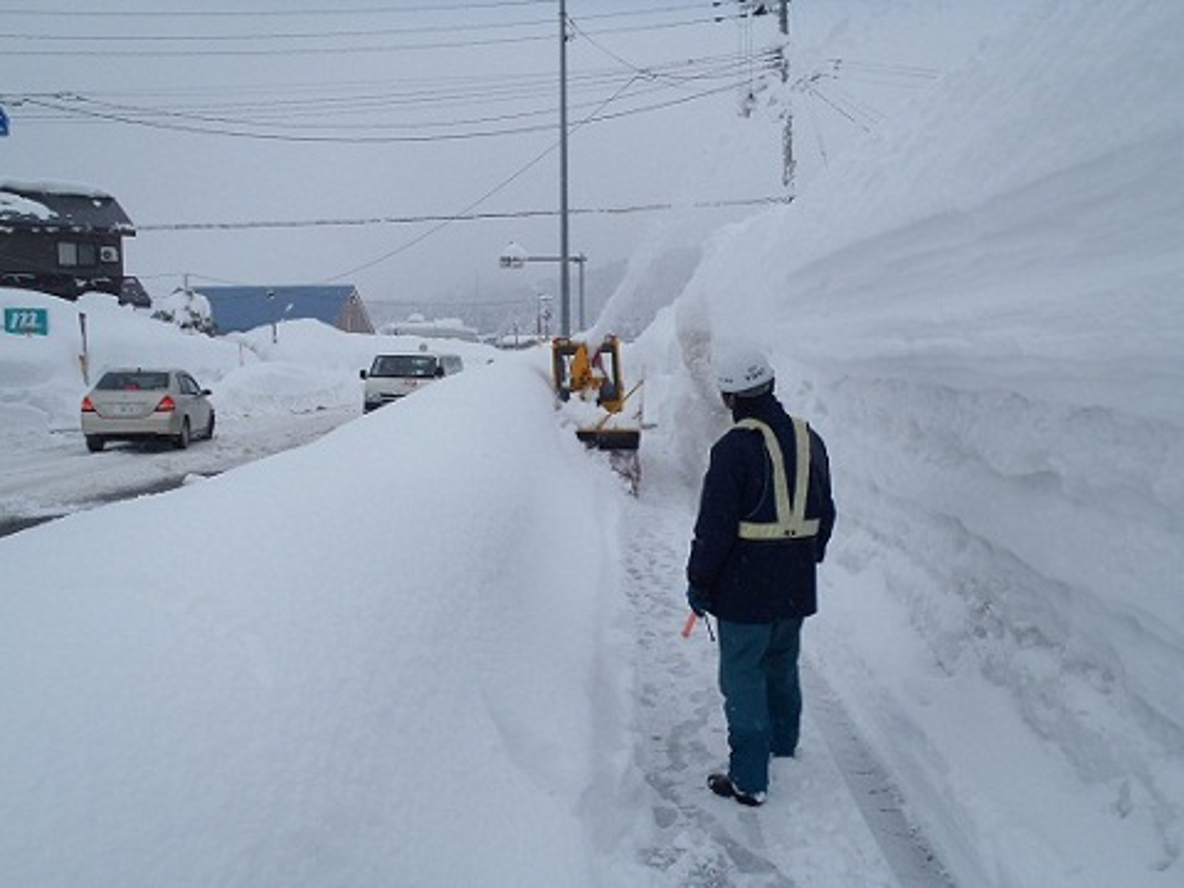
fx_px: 958
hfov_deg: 63.4
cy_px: 444
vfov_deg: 49.7
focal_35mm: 28
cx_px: 592
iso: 80
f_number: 11
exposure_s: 1/200
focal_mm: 5
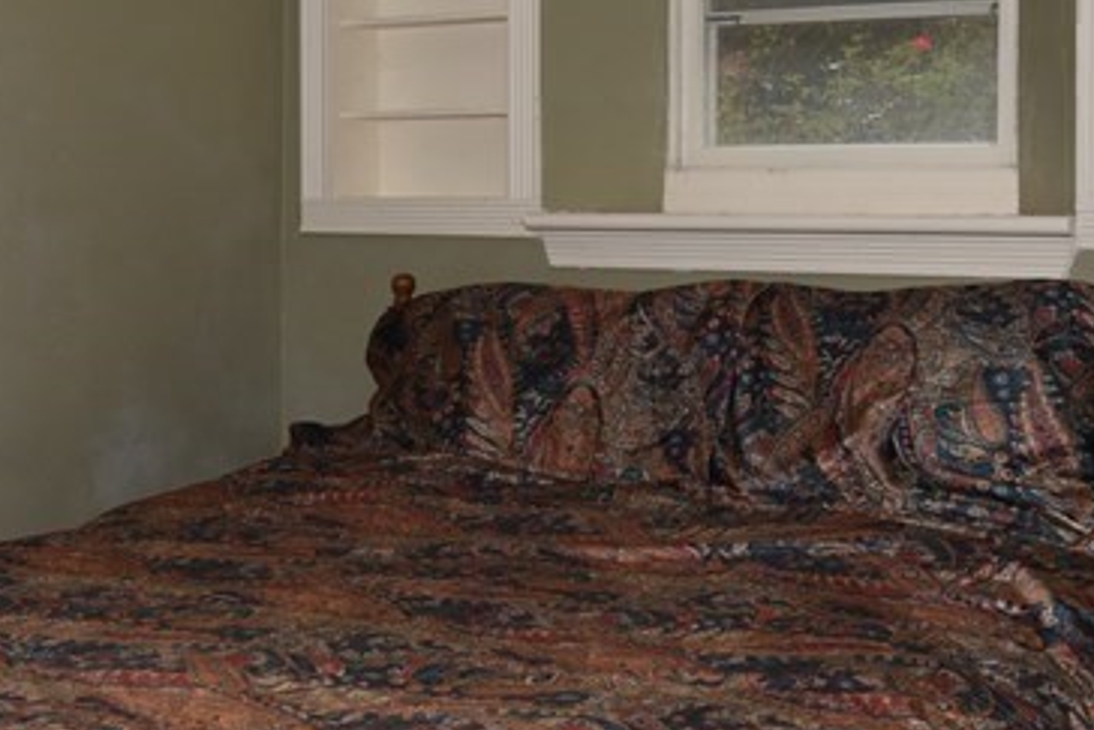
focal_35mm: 59
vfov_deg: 22.9
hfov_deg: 33.6
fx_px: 1794
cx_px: 364
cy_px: 233
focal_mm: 21
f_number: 9
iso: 800
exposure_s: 1/160
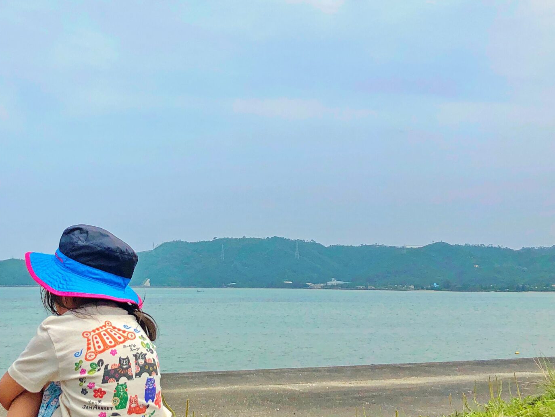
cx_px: 213
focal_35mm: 52
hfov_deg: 36.6
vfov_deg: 28.0
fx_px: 834
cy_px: 186
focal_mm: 3.99
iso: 25
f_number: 1.8
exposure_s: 1/4878
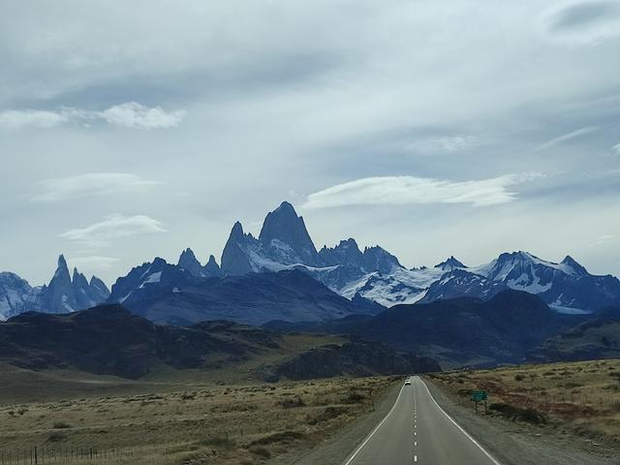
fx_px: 448
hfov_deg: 69.4
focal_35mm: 25
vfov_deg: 54.9
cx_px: 310
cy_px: 232
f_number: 1.9
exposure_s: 1/1700
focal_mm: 6.04
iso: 51
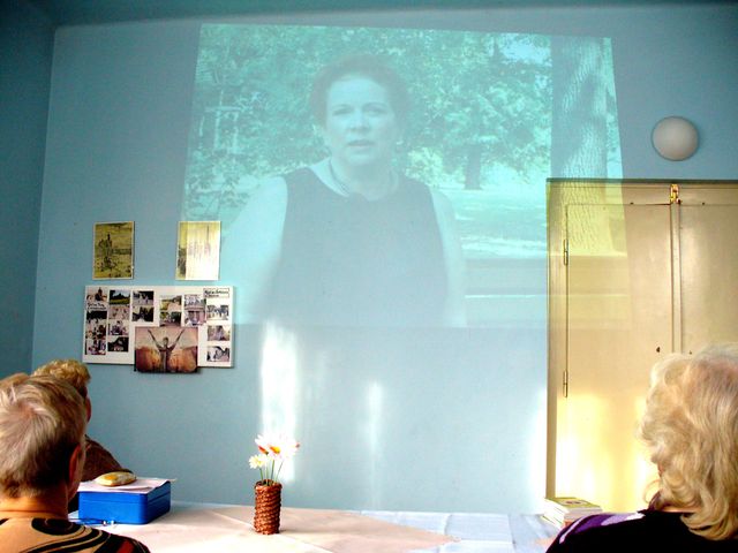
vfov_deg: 38.7
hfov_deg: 50.1
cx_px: 369
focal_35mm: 37
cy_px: 276
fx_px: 789
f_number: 2.8
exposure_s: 1/30
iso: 160
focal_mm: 6.1
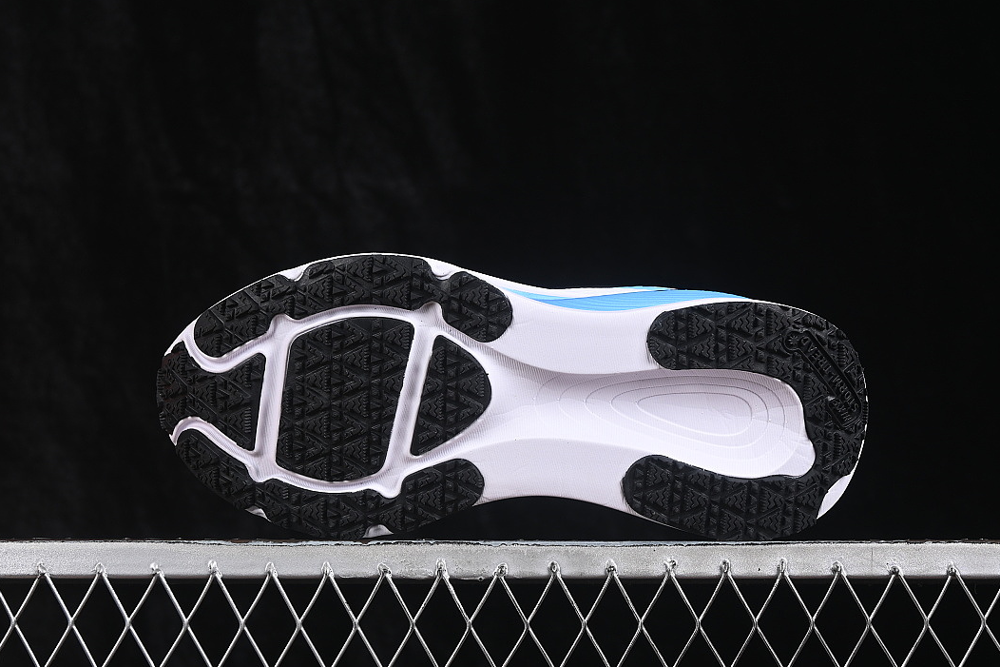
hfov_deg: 26.3
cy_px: 328
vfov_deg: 17.7
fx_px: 2138
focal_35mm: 77
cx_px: 510
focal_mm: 50
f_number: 7.1
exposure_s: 1/80
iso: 160
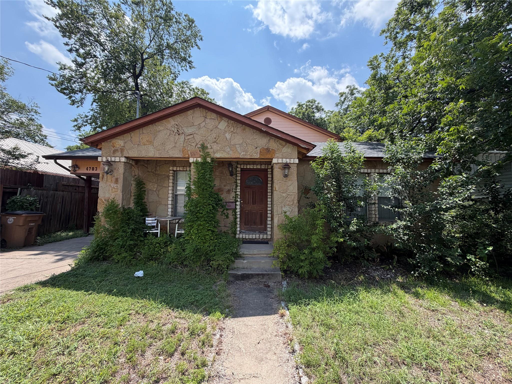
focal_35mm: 14
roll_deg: -0.2
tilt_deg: +3.4
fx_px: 207
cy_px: 192
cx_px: 256
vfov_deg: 85.7
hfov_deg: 102.1
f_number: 2.2
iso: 32
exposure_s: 1/770
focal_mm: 2.22
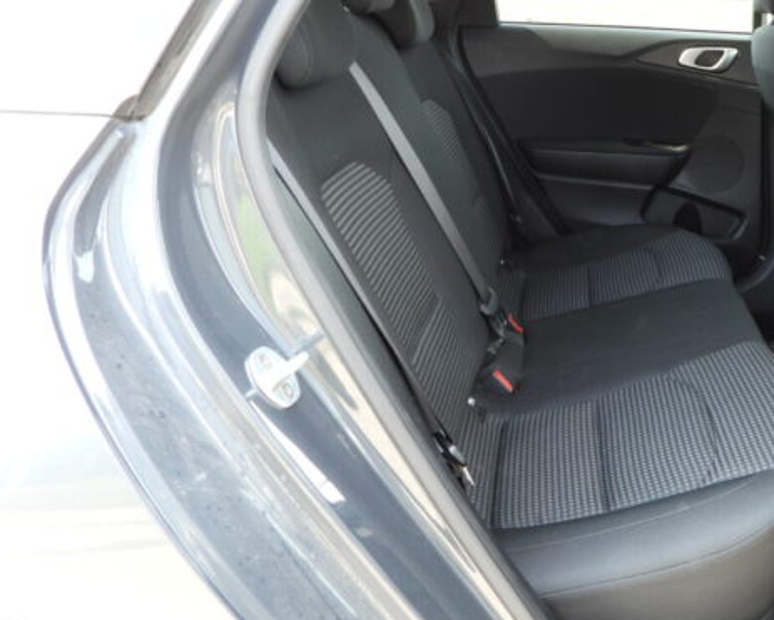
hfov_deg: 48.5
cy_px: 219
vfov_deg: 40.8
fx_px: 825
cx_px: 572
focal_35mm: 36
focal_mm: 4.3
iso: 100
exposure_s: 1/40
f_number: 2.8
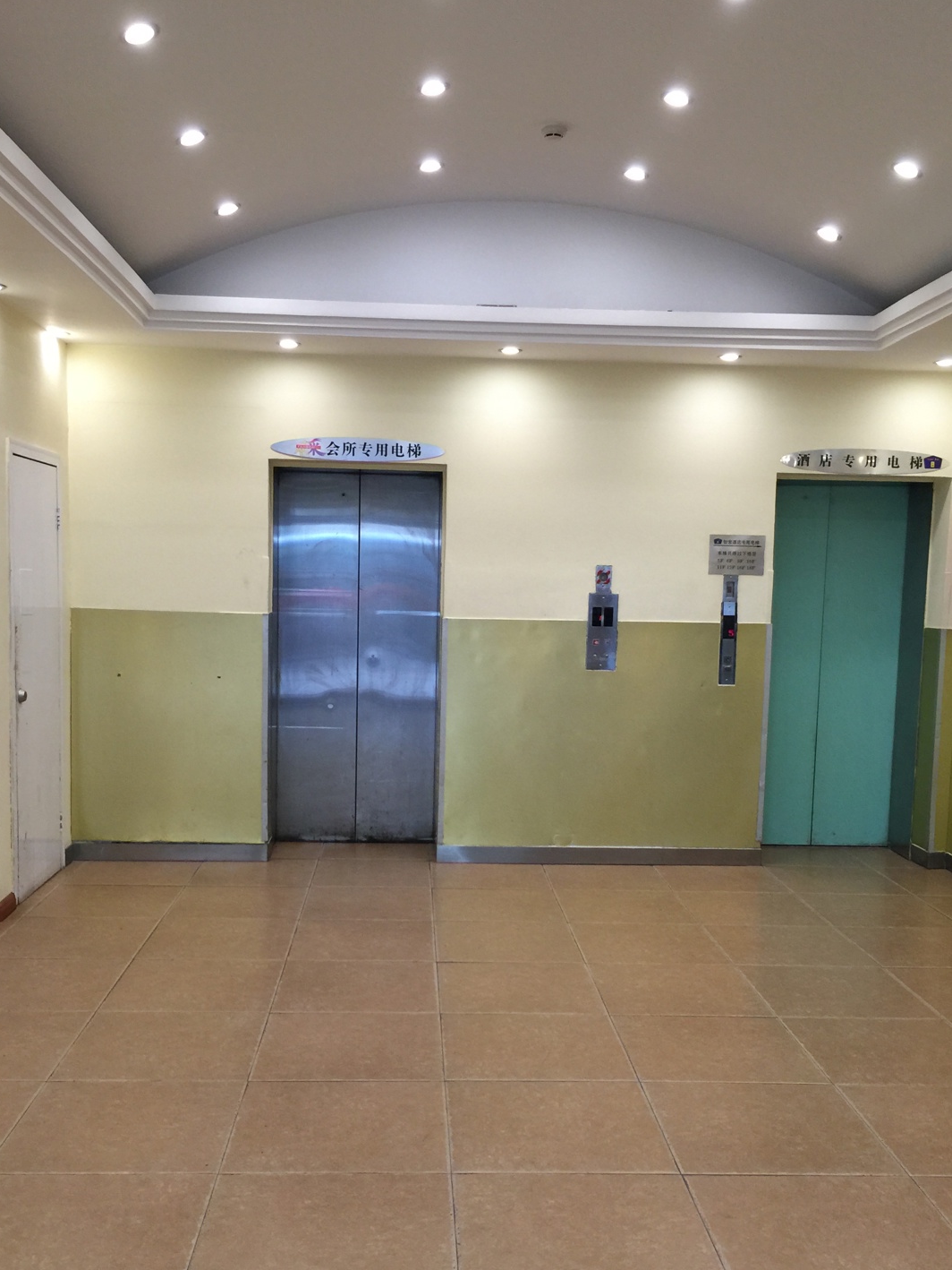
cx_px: 459
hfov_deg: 41.8
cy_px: 725
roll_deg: -1.9
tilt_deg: -6.8
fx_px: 1246
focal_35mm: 34
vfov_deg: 53.8
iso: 50
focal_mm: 4.15
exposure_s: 1/17
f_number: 2.2
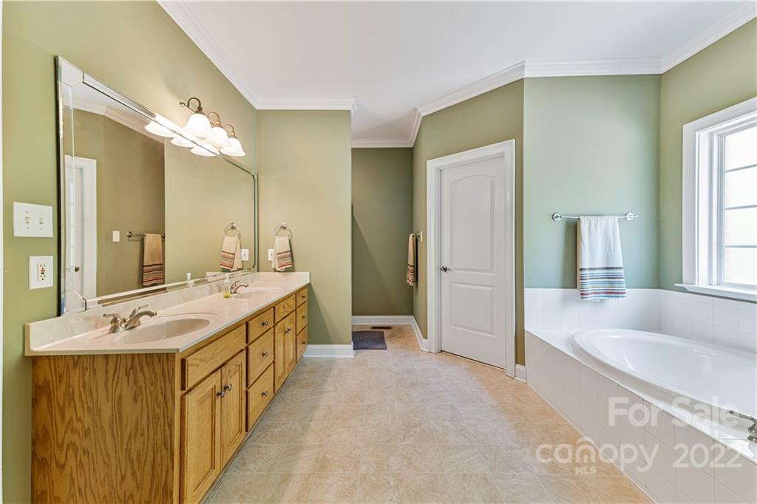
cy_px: 252
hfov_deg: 104.3
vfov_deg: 81.2
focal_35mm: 14
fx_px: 294
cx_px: 378
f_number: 7.1
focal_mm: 14
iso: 320
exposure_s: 1/2
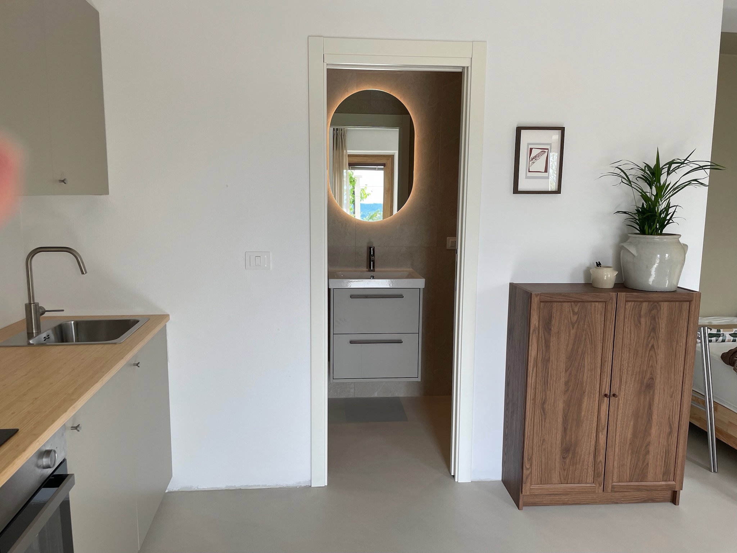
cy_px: 276
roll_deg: -0.9
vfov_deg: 53.1
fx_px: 554
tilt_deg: -8.1
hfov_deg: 67.3
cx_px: 368
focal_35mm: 26
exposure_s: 1/245
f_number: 1.6
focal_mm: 4.2
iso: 32
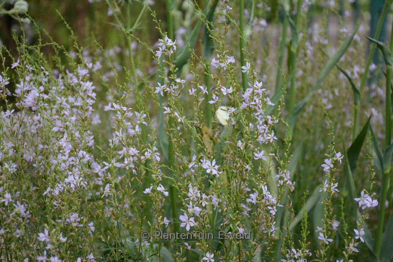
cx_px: 196
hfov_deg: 20.6
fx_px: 1081
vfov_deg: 13.8
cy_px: 131
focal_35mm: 99
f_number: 5.6
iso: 220
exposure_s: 1/500
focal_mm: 66
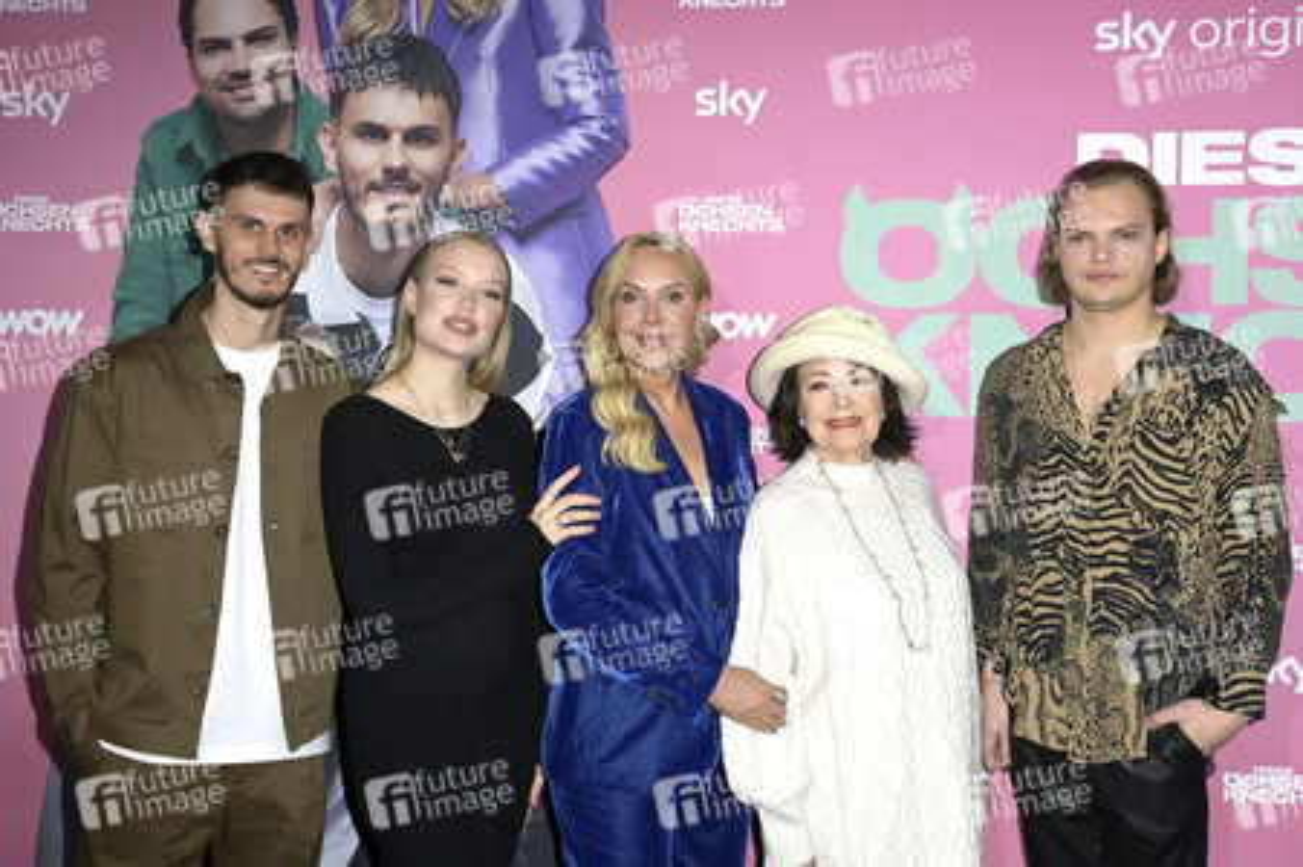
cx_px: 652
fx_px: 1519
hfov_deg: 46.4
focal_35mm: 42
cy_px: 434
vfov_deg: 31.8
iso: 400
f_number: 5
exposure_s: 1/200
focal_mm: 42
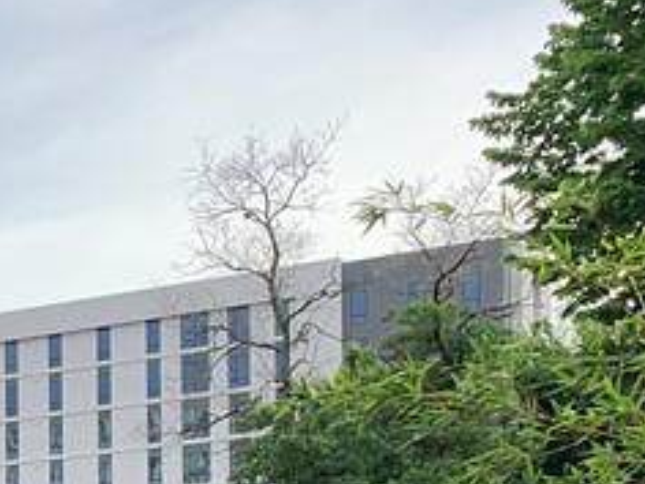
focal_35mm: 113
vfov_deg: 12.2
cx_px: -599
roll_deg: +1.6
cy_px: 818
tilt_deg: -3.0
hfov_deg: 14.7
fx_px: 2106
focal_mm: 4.25
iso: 25
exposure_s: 1/500
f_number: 1.8
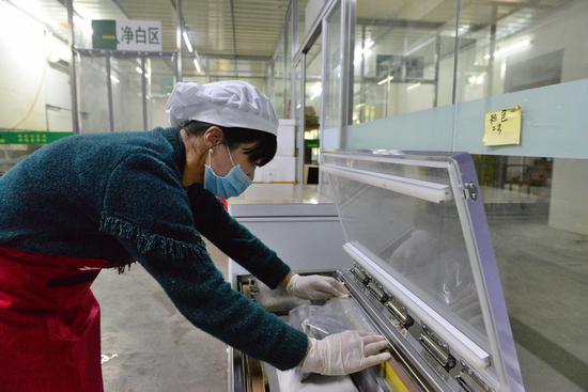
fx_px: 392
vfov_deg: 53.2
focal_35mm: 24
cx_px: 294
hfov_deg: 73.7
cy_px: 196
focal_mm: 24
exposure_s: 1/125
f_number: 5.6
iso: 6400
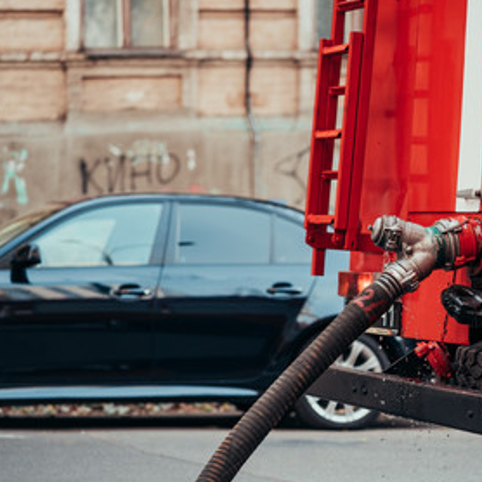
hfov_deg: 13.4
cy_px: 278
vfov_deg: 13.4
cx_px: 369
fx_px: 2048
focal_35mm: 130
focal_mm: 85
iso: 500
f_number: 2.8
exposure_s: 1/1000
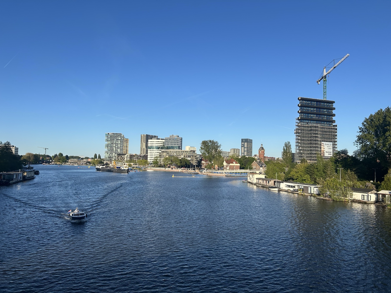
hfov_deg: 67.3
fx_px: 294
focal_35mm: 26
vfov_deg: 53.1
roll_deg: -1.5
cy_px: 146
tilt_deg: +2.1
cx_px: 196
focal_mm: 5.7
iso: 50
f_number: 1.5
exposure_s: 1/3831
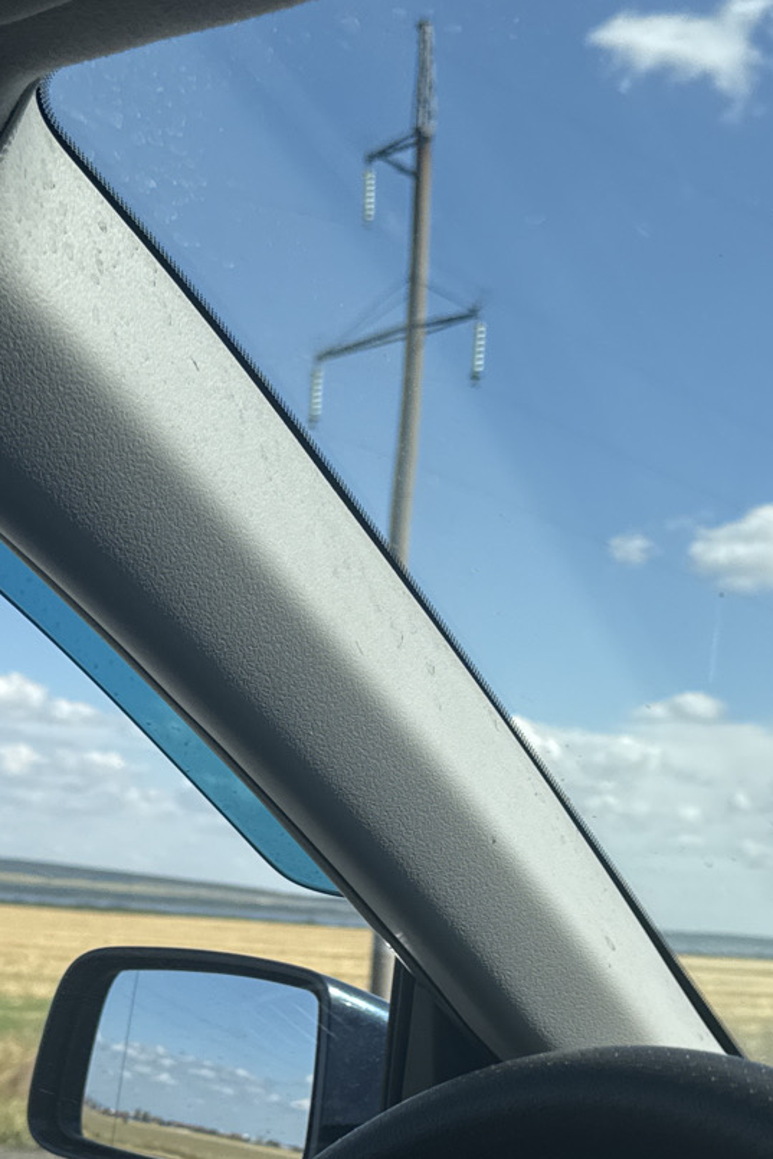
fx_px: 1996
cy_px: 815
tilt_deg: +3.2
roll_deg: -4.9
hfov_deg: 21.9
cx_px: 402
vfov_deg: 32.0
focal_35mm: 62
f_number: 1.78
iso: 80
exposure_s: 1/4049
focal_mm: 6.76
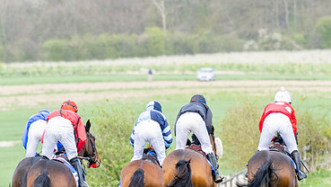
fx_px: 5559
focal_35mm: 633
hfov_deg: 3.4
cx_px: 123
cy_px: 179
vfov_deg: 1.9
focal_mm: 200
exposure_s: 1/1600
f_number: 4
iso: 400
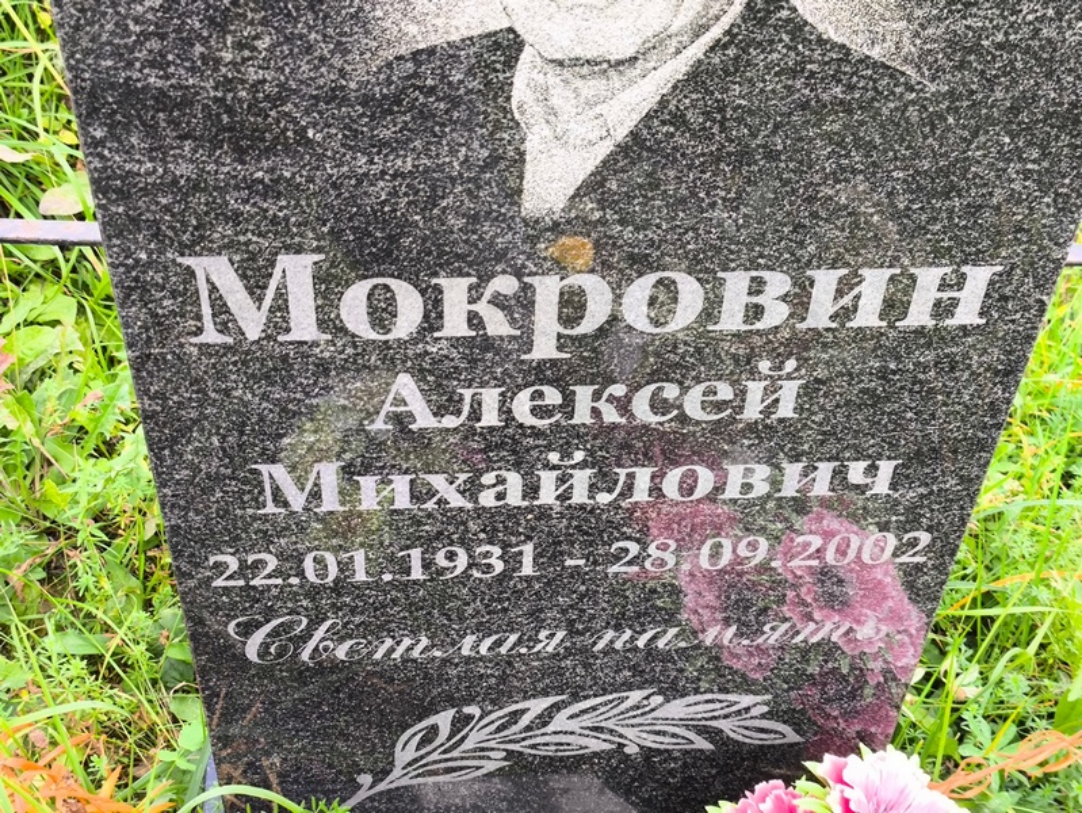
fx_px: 1564
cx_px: 541
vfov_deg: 29.1
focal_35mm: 50
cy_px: 406
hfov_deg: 38.2
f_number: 1.7
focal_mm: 4.71
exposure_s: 1/120
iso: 80
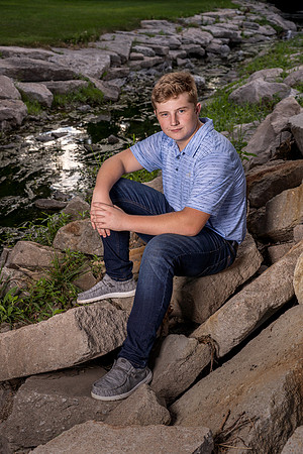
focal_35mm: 35
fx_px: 442
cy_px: 227
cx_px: 152
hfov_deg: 37.9
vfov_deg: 54.4
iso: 160
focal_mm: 35
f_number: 5
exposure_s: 1/160
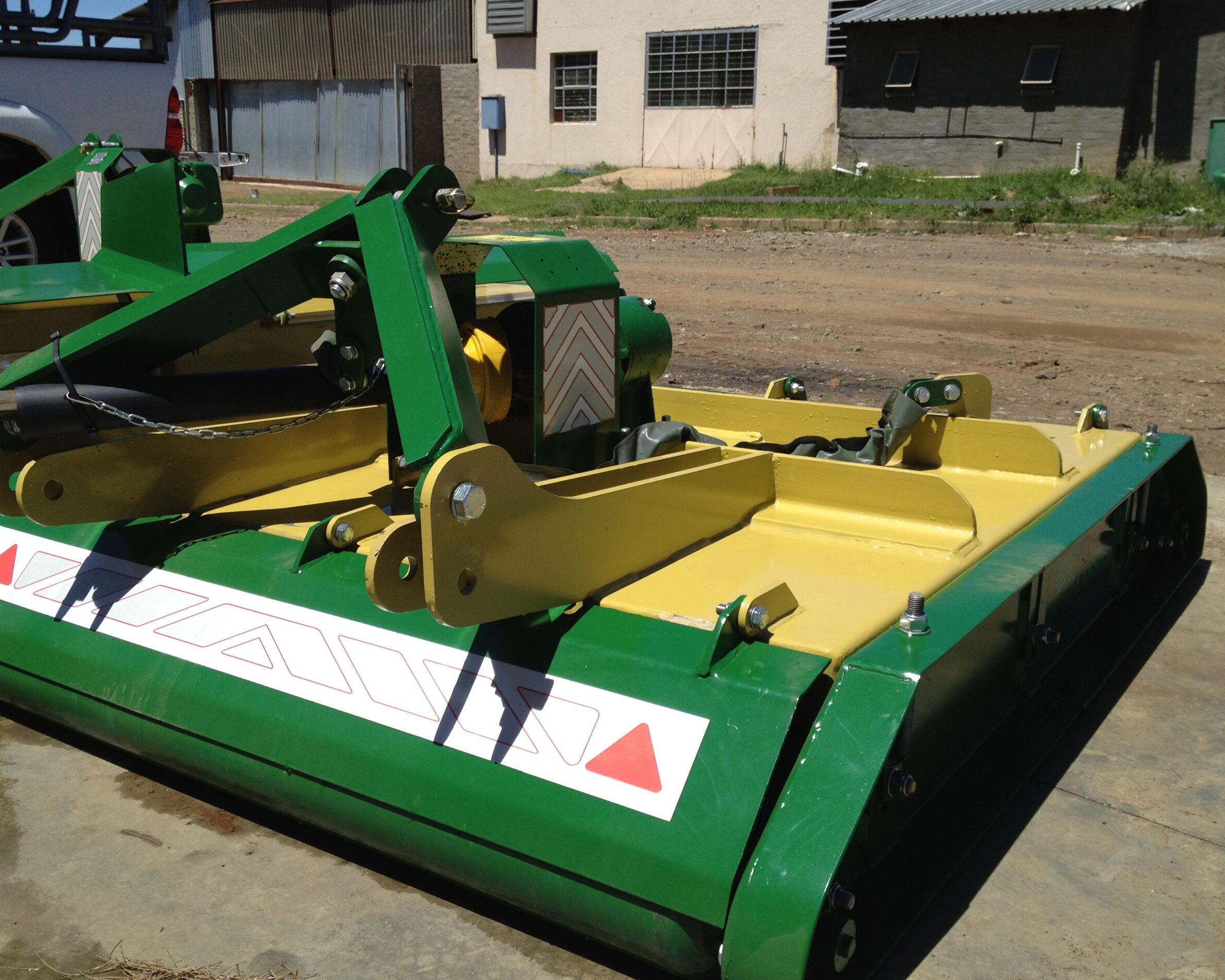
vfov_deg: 40.1
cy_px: 496
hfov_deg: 49.1
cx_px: 595
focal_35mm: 37
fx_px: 1341
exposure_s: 1/2045
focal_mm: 4.28
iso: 64
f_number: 2.4
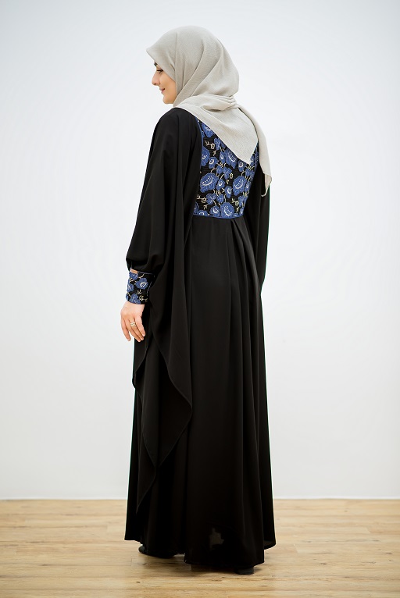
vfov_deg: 23.9
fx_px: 1414
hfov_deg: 16.1
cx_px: 200
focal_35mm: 85
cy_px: 299
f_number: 1.8
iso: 100
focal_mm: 85
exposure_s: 1/250
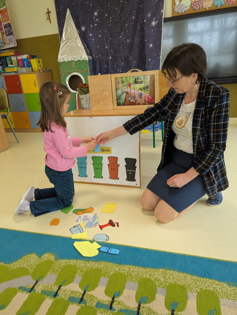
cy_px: 158
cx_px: 118
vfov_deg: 71.5
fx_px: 219
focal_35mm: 24
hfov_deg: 56.9
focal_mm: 6.81
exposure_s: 1/206
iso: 188
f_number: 1.85
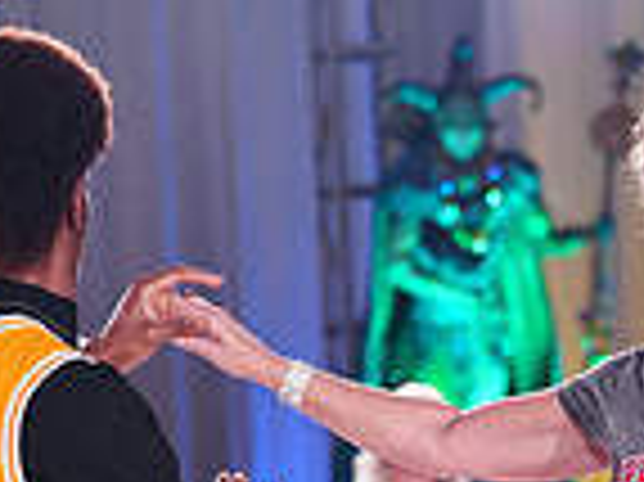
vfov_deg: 5.4
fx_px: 5093
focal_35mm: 274
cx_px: 696
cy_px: 797
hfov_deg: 7.2
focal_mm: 70
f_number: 2.8
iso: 2000
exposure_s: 1/500
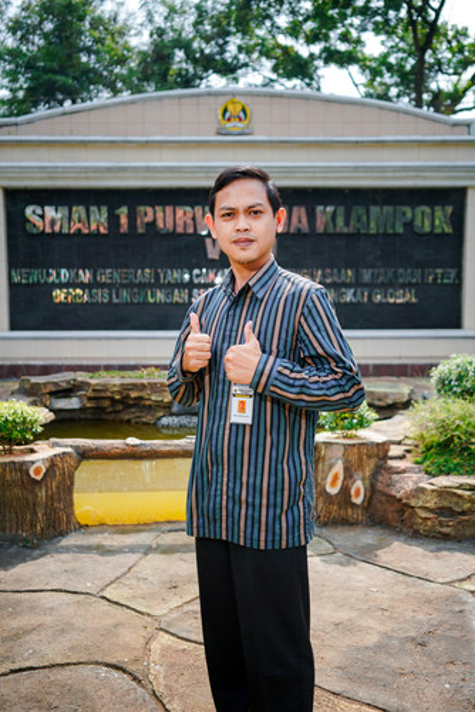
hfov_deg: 37.9
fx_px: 692
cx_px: 238
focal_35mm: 35
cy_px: 356
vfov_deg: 54.4
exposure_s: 1/1000
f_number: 3.2
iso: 200
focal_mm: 35
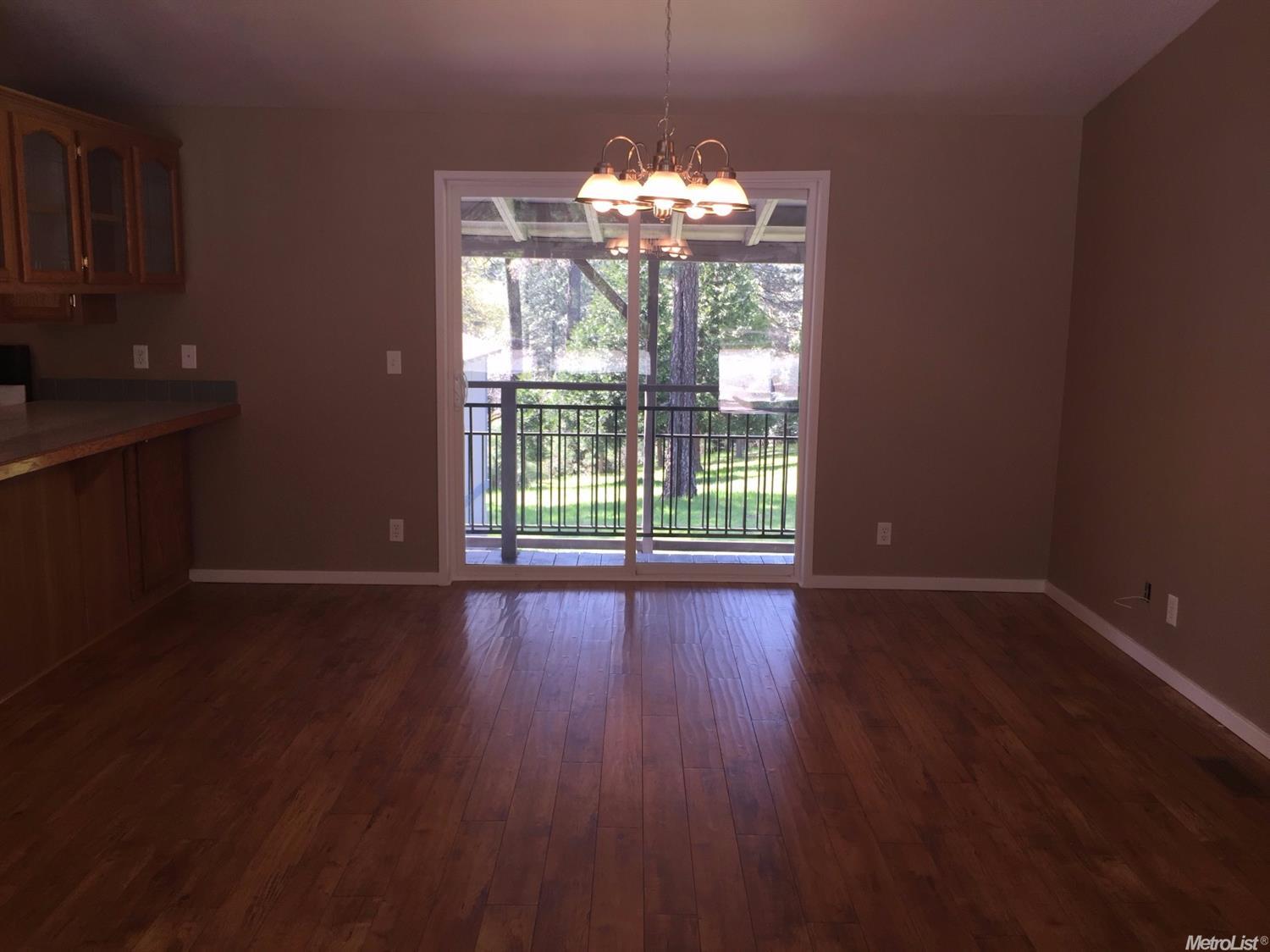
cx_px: 635
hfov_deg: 61.7
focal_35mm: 29
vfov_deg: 48.2
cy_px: 476
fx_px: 1064
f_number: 2.2
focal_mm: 4.15
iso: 32
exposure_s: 1/71
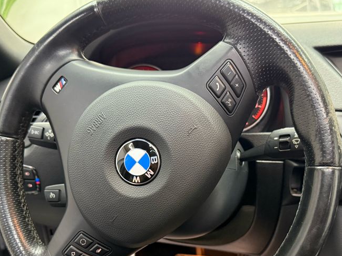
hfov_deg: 50.2
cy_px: 179
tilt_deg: -22.6
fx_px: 365
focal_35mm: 37
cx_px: 170
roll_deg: +3.0
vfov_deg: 38.0
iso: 800
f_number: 1.78
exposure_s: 1/45
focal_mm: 6.76
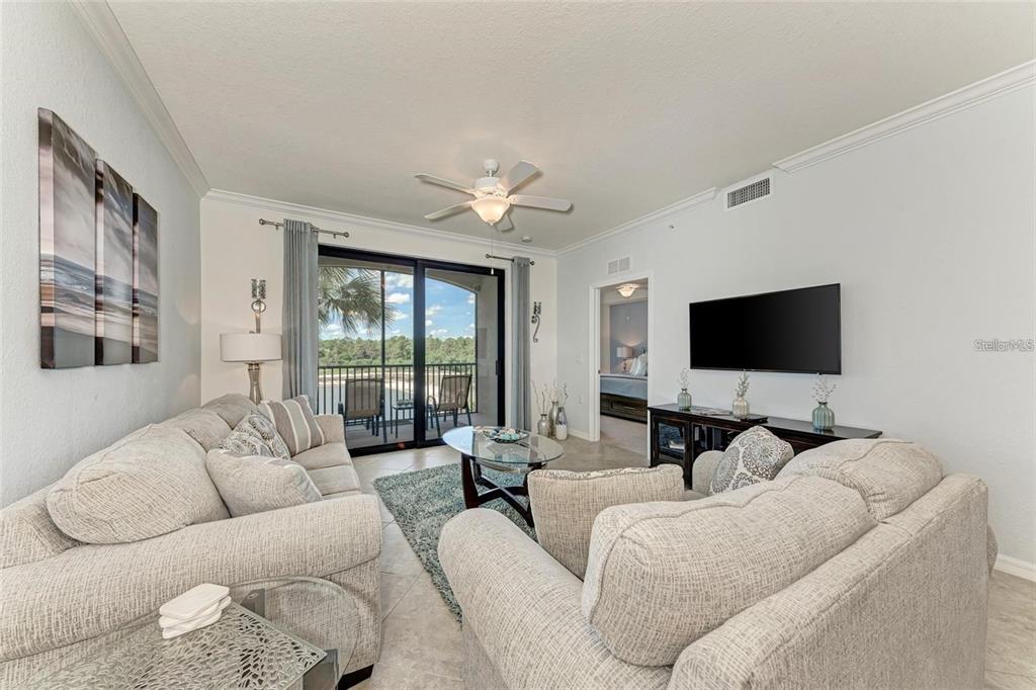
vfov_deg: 90.0
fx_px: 345
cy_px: 345
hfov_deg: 112.6
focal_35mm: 12
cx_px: 518
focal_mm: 12
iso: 100
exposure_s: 1/40
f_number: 7.1
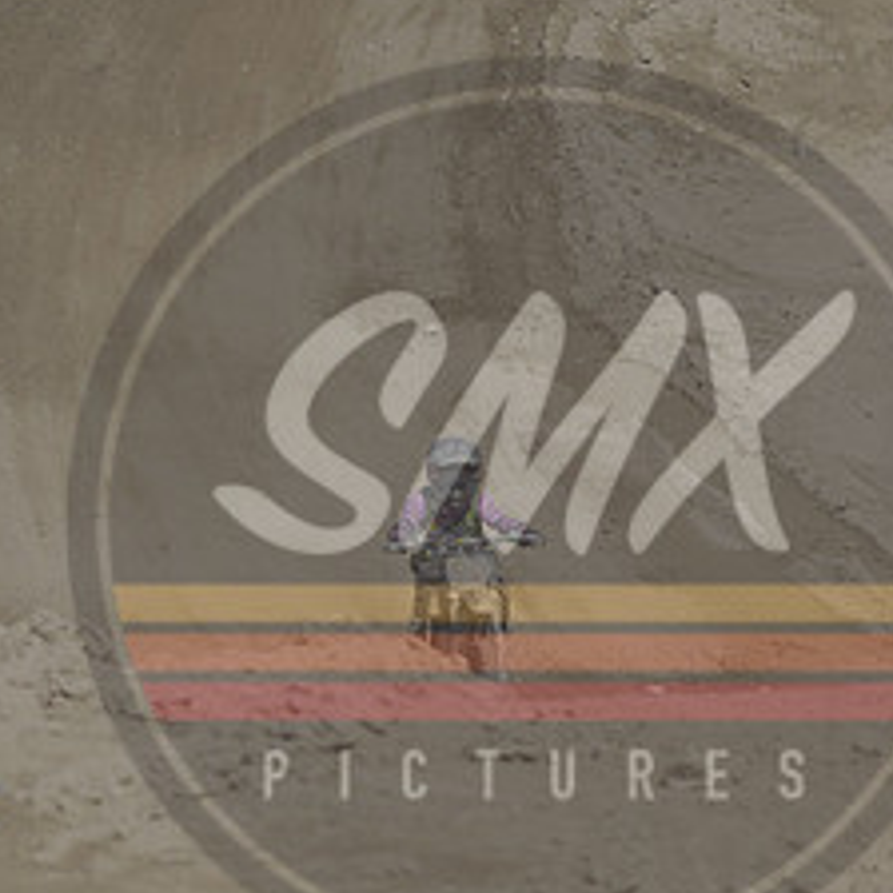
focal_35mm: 185
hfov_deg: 9.5
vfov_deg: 9.5
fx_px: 5399
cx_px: 534
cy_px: 524
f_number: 4
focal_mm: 84
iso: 800
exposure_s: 1/6400
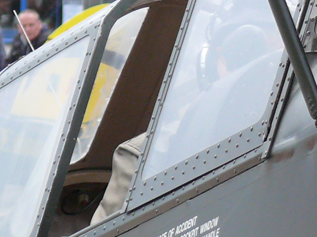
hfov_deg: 2.6
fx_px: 6986
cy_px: 142
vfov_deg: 1.9
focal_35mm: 763
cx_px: 413
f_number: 3.6
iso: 160
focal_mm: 34.4
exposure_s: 1/500
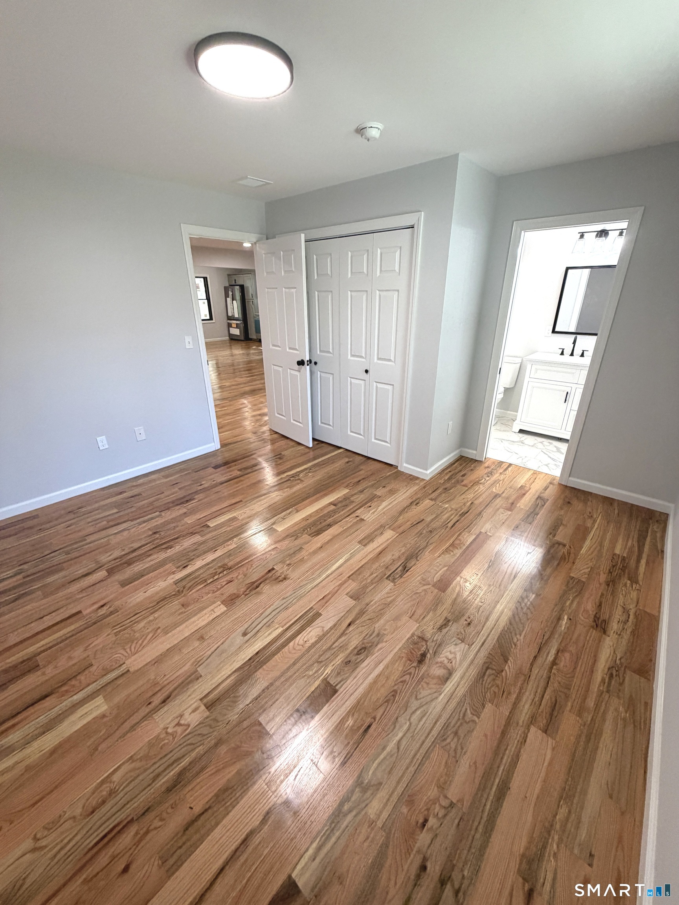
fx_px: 366
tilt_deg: -23.6
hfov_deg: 85.7
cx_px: 340
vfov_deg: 102.1
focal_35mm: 14
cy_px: 452
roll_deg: +0.1
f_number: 2.2
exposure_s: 1/120
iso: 250
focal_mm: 2.22
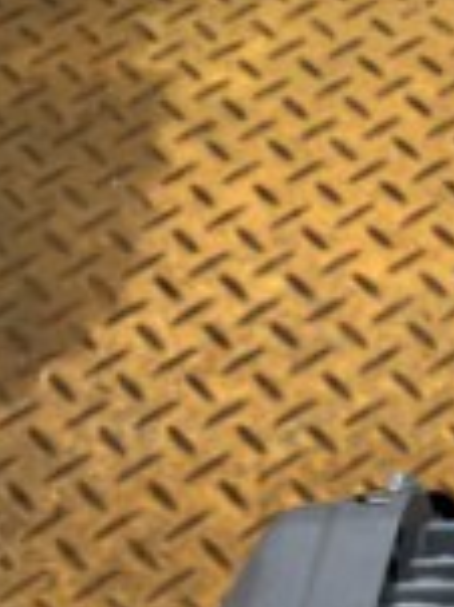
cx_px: 956
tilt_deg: -57.8
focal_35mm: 102
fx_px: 1786
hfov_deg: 12.5
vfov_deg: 17.4
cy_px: 896
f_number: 1.78
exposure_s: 1/558
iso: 80
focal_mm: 6.76
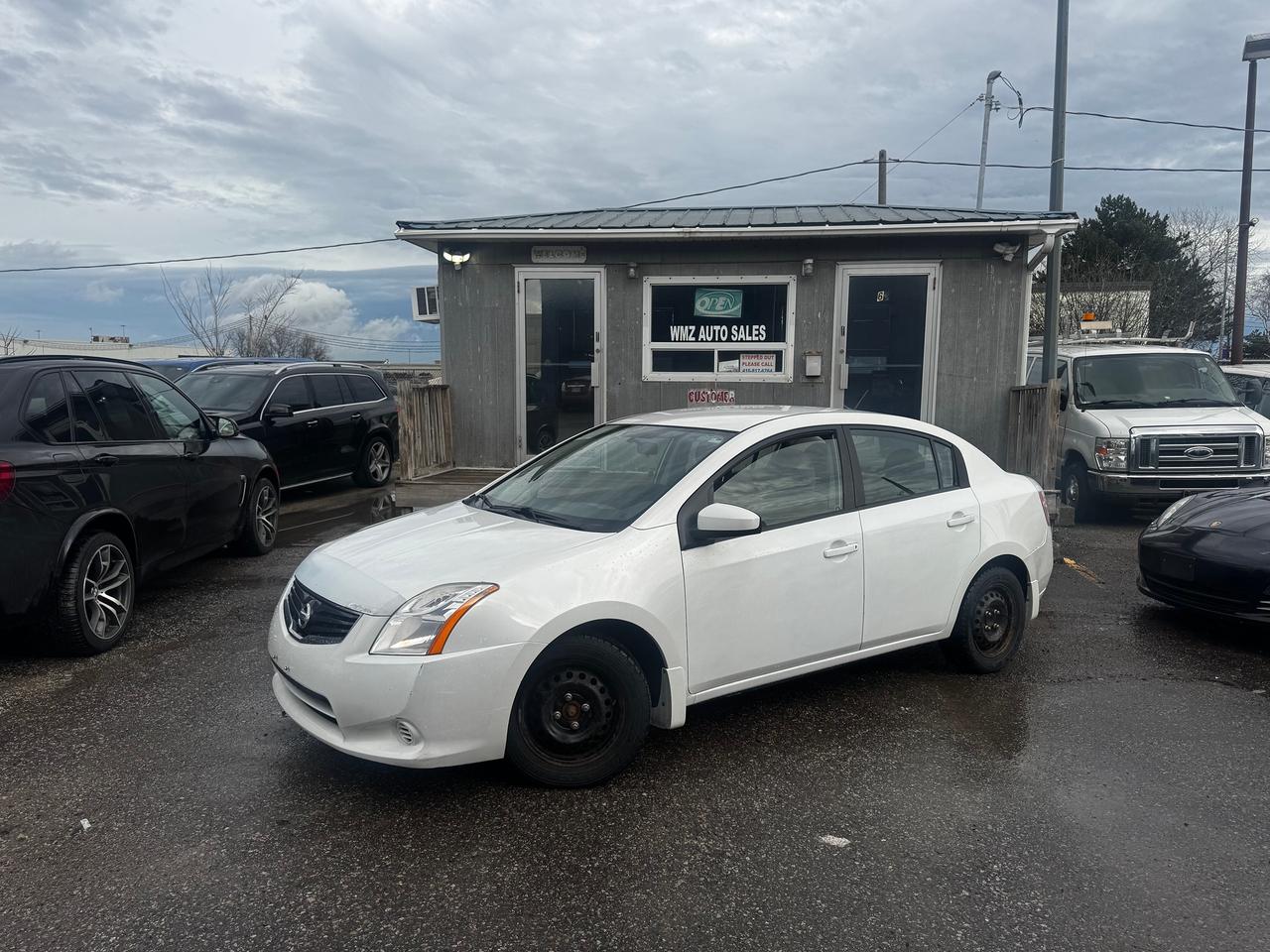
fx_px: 881
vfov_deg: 56.8
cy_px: 476
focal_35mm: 24
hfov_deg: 71.6
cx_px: 635
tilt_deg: -6.1
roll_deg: +0.1
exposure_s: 1/3413
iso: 80
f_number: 1.78
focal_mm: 6.76
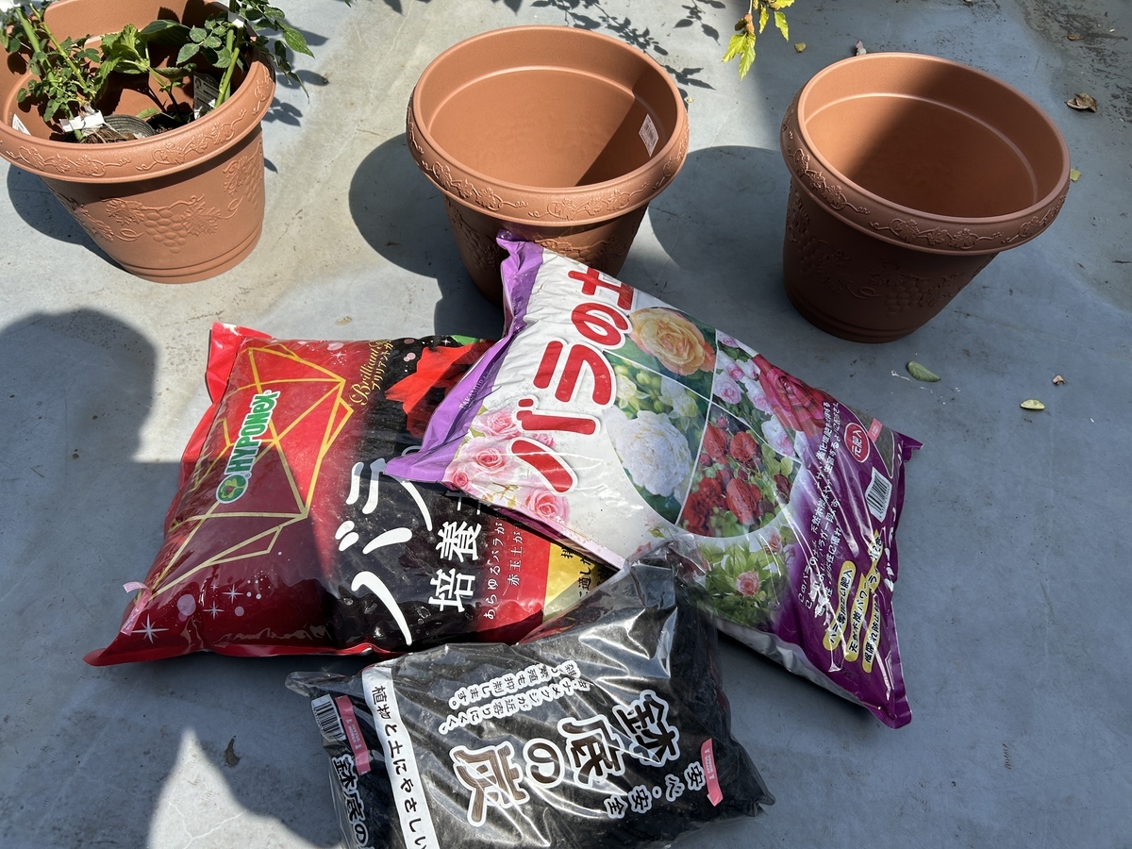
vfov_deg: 53.1
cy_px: 424
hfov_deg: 67.3
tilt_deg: -55.7
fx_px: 850
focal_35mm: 26
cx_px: 566
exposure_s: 1/2299
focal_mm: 5.7
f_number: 1.5
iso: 50
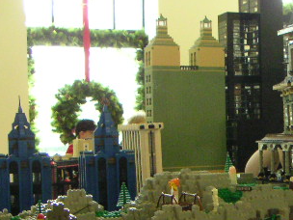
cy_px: 176
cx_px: 243
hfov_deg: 24.5
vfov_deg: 18.7
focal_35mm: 78
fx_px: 660
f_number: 2.8
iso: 400
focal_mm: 4.8
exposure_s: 1/90
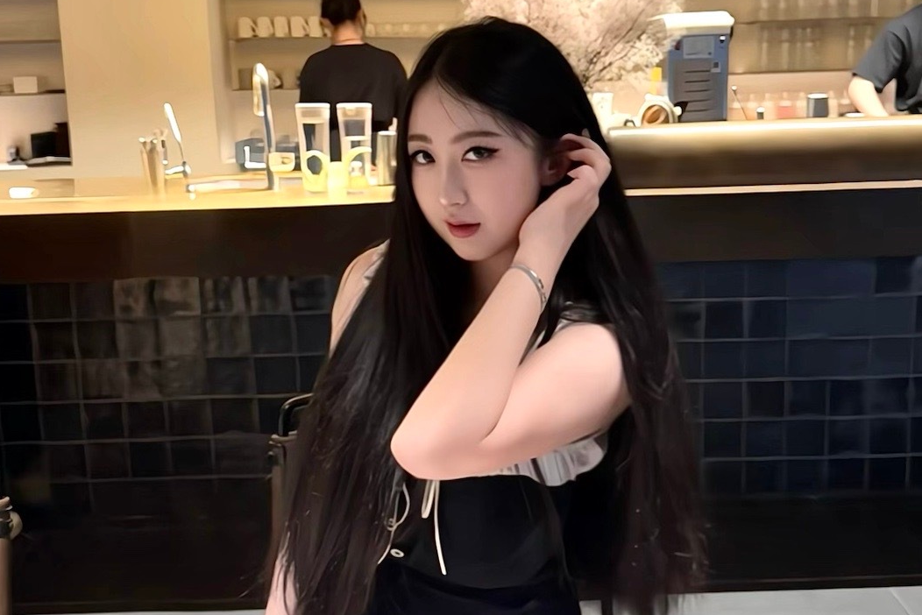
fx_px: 948
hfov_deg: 51.9
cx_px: 471
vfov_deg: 36.0
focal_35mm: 37
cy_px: 296
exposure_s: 1/60
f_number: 1.5
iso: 125
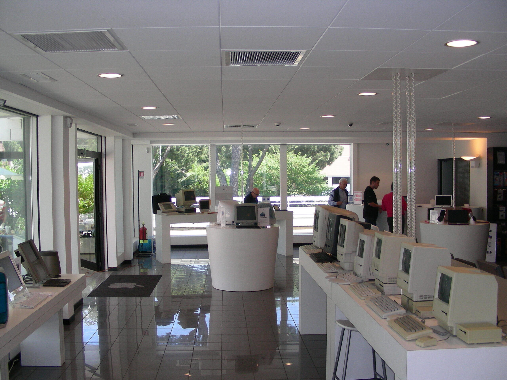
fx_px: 557
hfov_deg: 49.0
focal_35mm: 38
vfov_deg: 37.7
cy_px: 190
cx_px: 254
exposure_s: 1/110
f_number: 3.5
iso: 50
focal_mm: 6.3
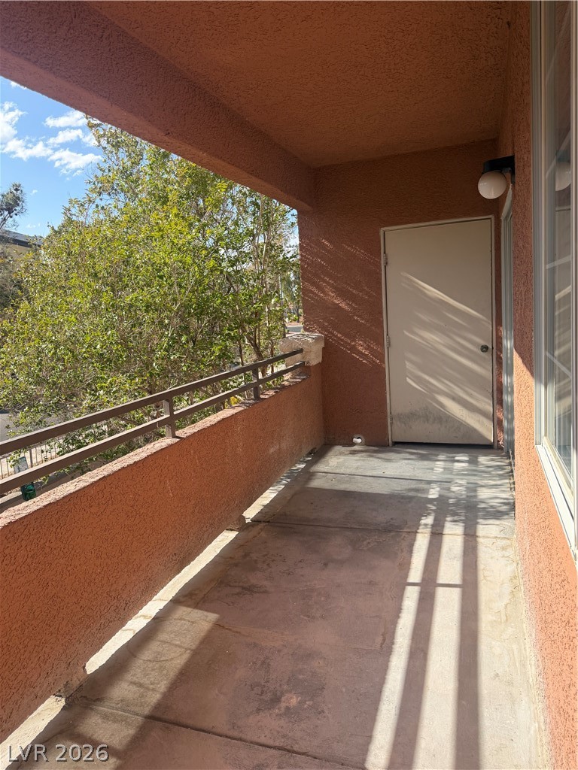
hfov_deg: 56.8
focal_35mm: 24
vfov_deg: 71.6
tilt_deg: -8.4
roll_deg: +3.2
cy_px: 385
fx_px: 534
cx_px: 289
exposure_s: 1/2445
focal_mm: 6.76
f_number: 1.78
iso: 100
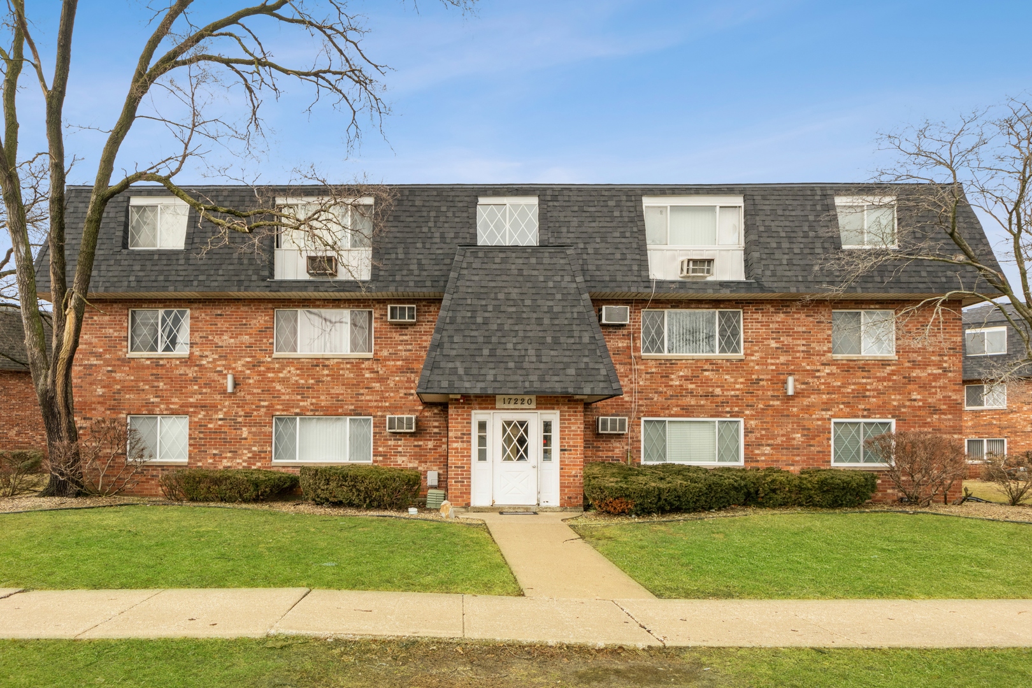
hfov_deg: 86.9
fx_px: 545
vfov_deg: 64.6
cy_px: 344
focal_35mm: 19
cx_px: 516
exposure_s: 1/200
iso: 400
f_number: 10
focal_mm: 13
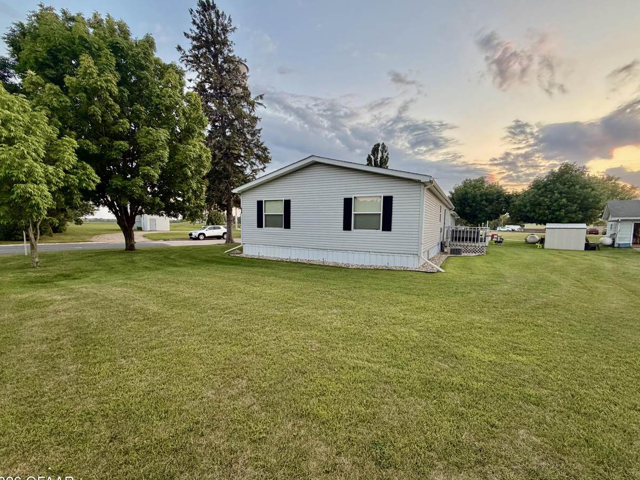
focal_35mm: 15
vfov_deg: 81.7
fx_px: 277
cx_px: 320
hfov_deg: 98.2
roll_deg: -0.6
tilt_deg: -5.2
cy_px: 249
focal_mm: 2.22
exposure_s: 1/121
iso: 160
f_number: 2.2
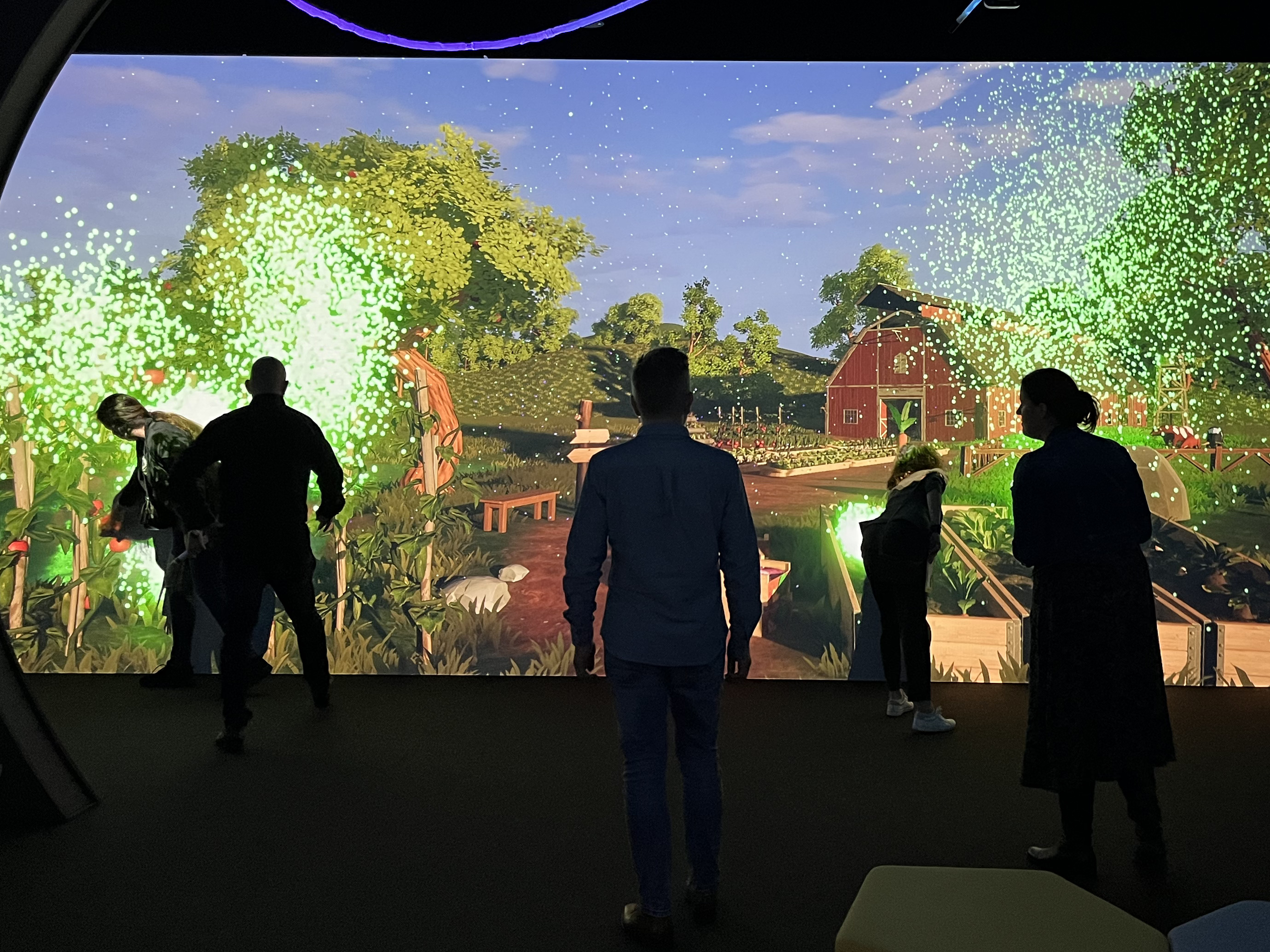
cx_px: 788
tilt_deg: +2.1
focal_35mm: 38
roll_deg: +0.1
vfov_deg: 37.4
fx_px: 1394
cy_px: 333
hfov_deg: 48.5
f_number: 1.6
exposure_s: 1/60
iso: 400
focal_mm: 5.1
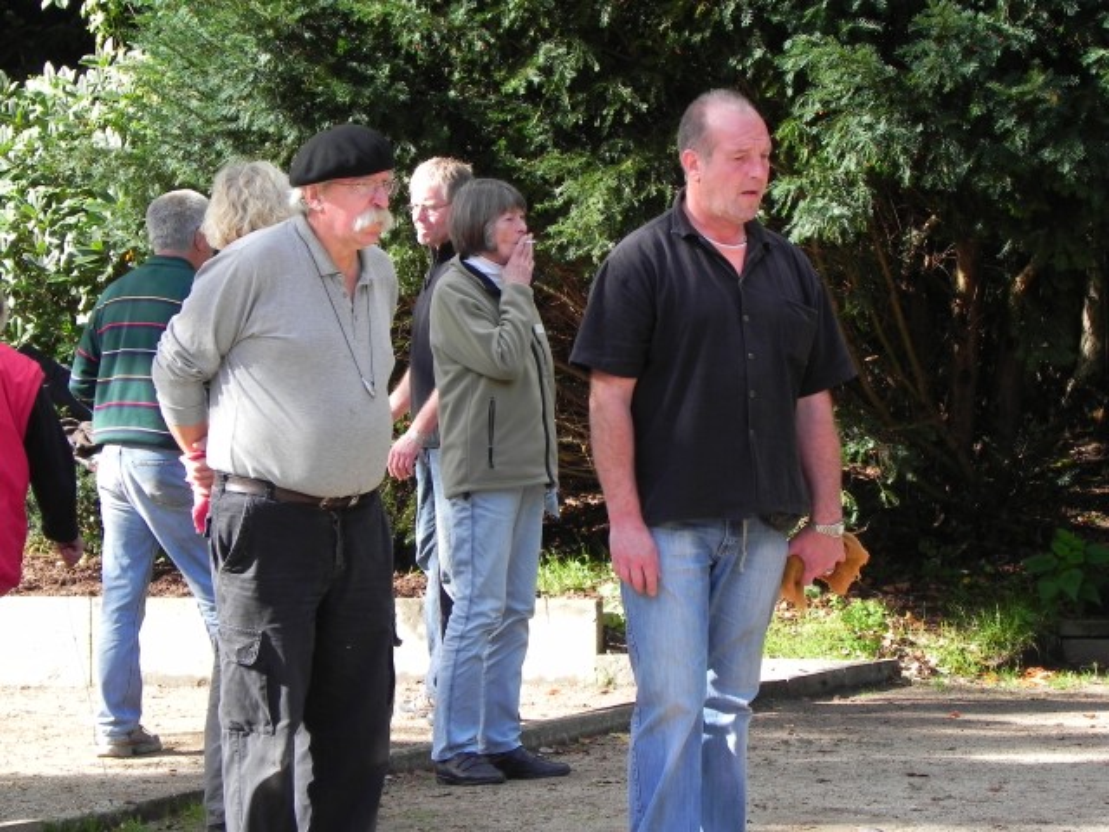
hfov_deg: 10.7
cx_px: 554
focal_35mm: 184
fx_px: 5895
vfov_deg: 8.1
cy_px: 416
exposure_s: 1/150
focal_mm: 32.7
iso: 160
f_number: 4.5
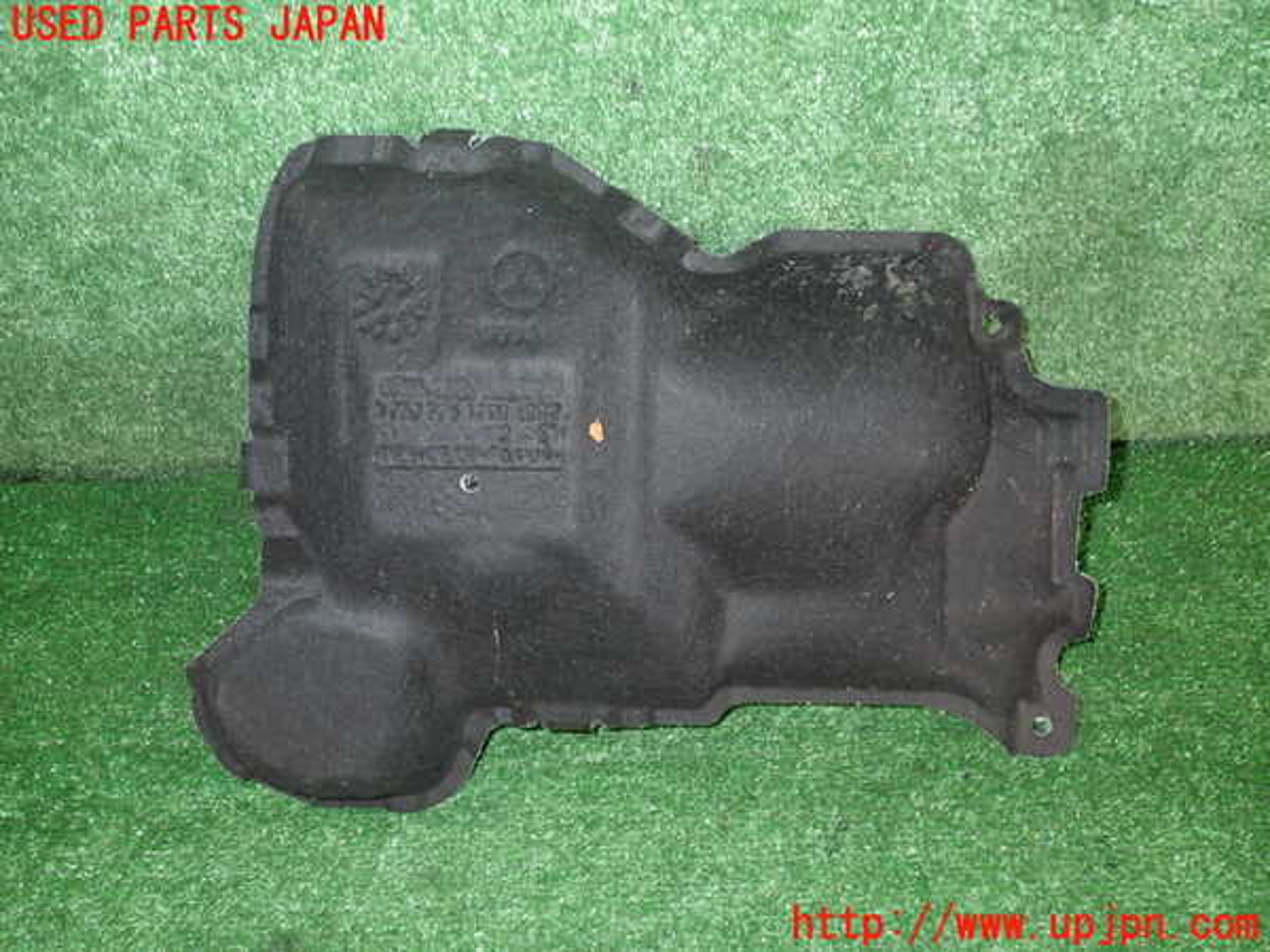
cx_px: 635
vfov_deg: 44.2
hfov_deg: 56.8
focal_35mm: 32
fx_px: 1174
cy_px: 476
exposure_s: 1/30
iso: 200
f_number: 2.4
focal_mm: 5.79
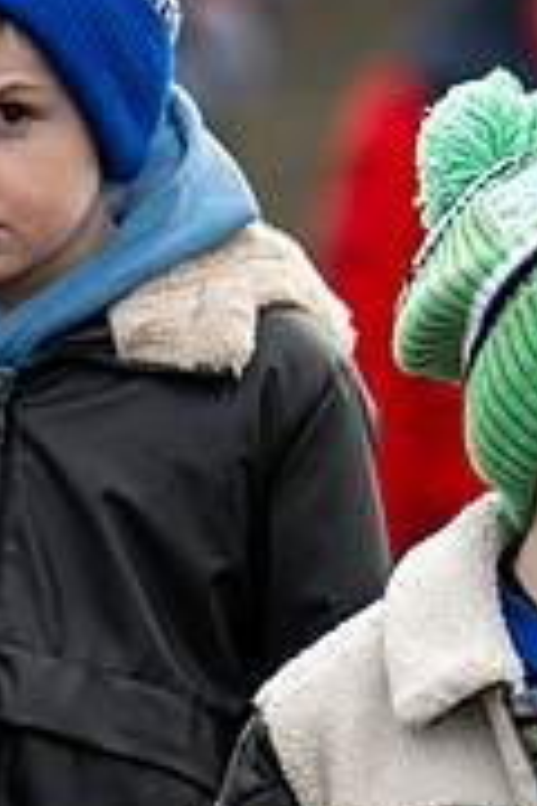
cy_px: 90
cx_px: 1186
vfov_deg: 1.7
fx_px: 27049
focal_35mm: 1209
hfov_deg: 1.1
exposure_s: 1/1600
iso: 720
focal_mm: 250
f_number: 2.8
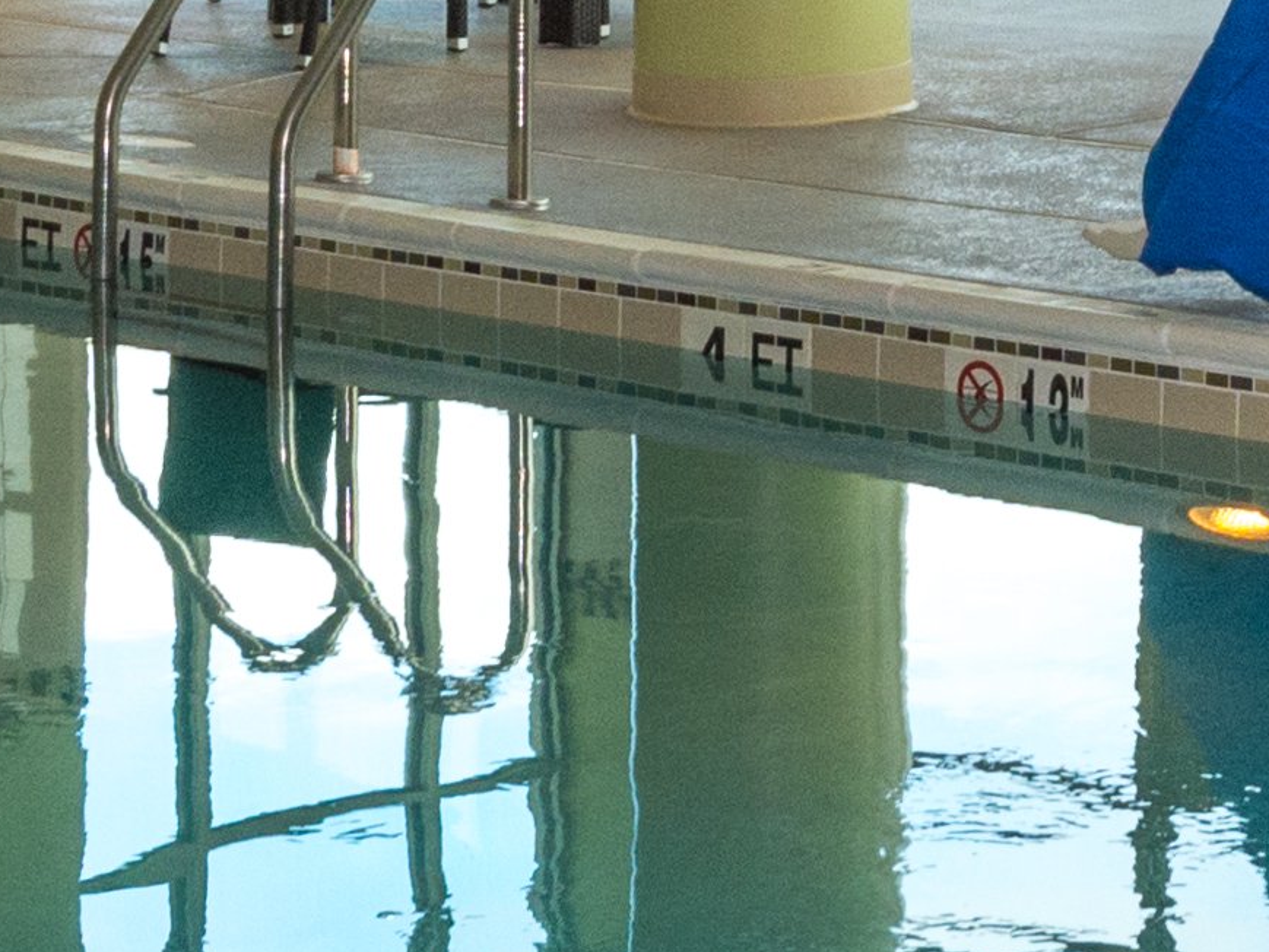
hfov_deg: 13.2
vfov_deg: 9.7
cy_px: -456
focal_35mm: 149
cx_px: 813
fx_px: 5475
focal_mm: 15
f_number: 5.6
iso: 320
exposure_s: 1/100
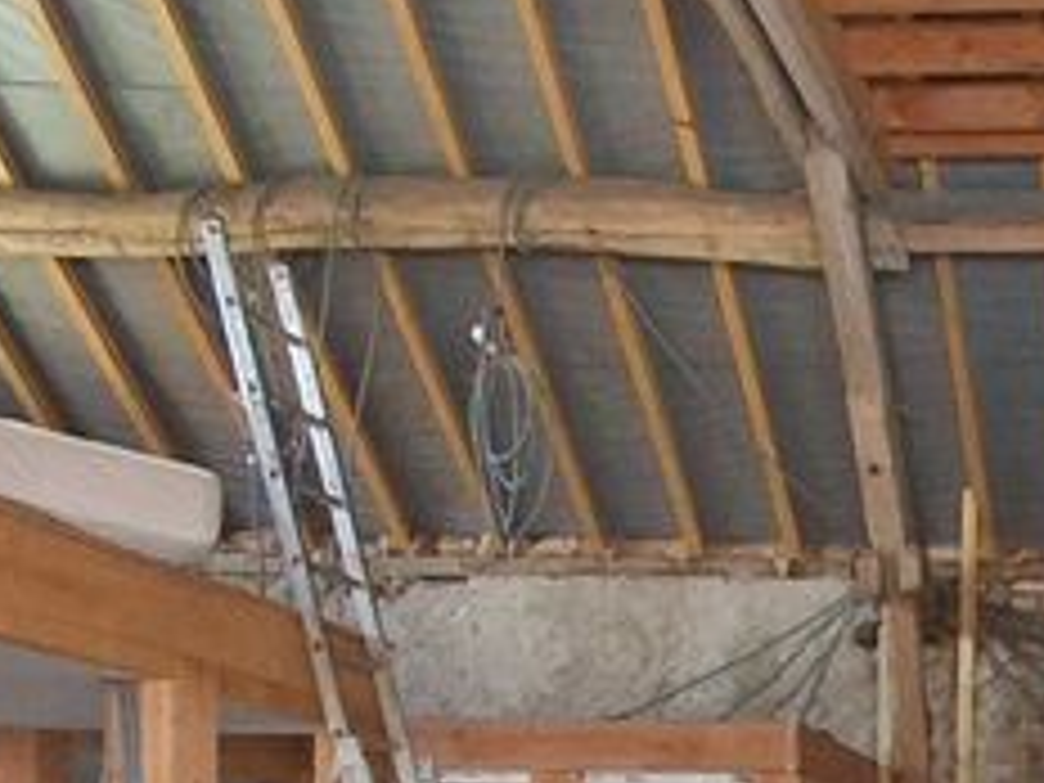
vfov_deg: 19.7
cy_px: 1012
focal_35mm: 69
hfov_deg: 25.3
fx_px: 2081
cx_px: 1256
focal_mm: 1.64
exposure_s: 1/50
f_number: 2.2
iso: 500
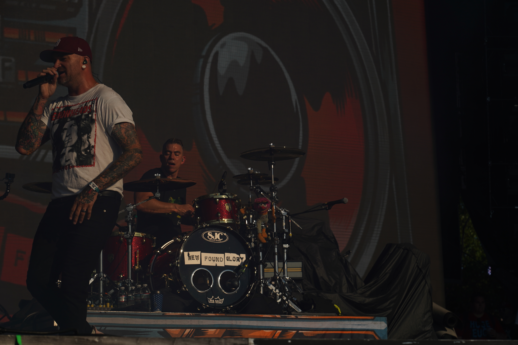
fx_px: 1511
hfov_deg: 19.5
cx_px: 259
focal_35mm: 105
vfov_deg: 13.0
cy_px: 172
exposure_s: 1/1250
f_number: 8
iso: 100
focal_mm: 105
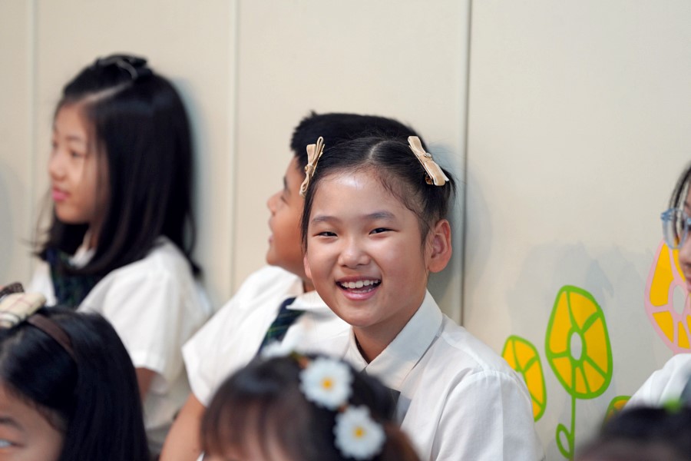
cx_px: 346
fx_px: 3839
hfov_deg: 10.3
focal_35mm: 200
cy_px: 230
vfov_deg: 6.9
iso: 1250
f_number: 4
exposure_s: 1/250
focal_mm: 200
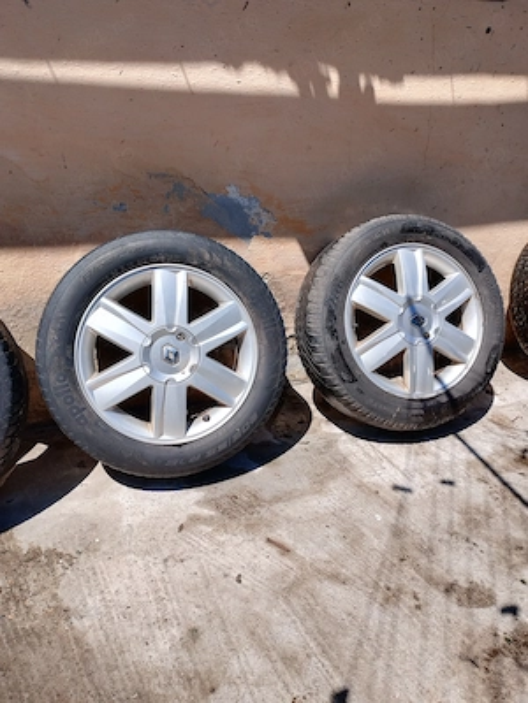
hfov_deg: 53.1
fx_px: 529
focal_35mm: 26
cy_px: 352
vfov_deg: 67.3
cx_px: 264
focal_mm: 6.24
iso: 100
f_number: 1.8
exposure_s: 1/640
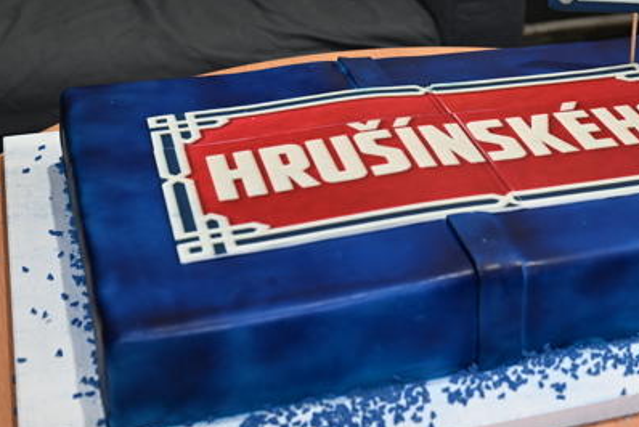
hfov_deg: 27.9
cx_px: 511
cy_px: 122
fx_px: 1261
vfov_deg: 19.1
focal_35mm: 71
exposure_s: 1/125
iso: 1250
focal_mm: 41
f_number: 5
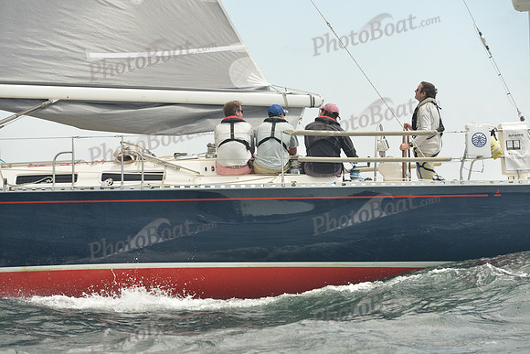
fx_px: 1708
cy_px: 177
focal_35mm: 116
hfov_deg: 17.6
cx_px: 265
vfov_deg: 11.8
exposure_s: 1/800
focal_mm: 116
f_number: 4.5
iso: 400
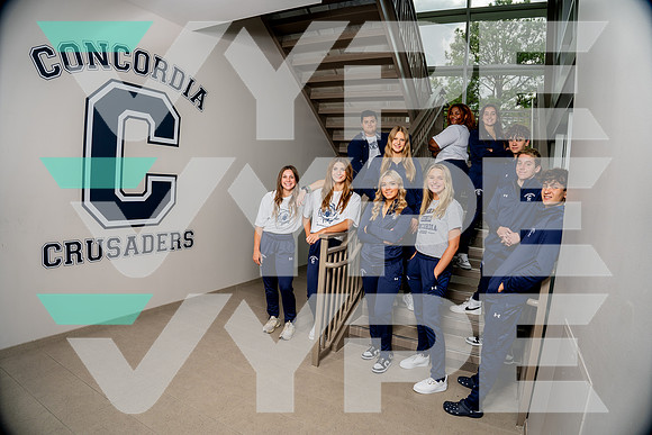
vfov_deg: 62.0
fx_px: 362
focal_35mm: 20
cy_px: 218
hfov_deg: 84.0
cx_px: 326
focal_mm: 20
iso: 100
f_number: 5.6
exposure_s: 1/250
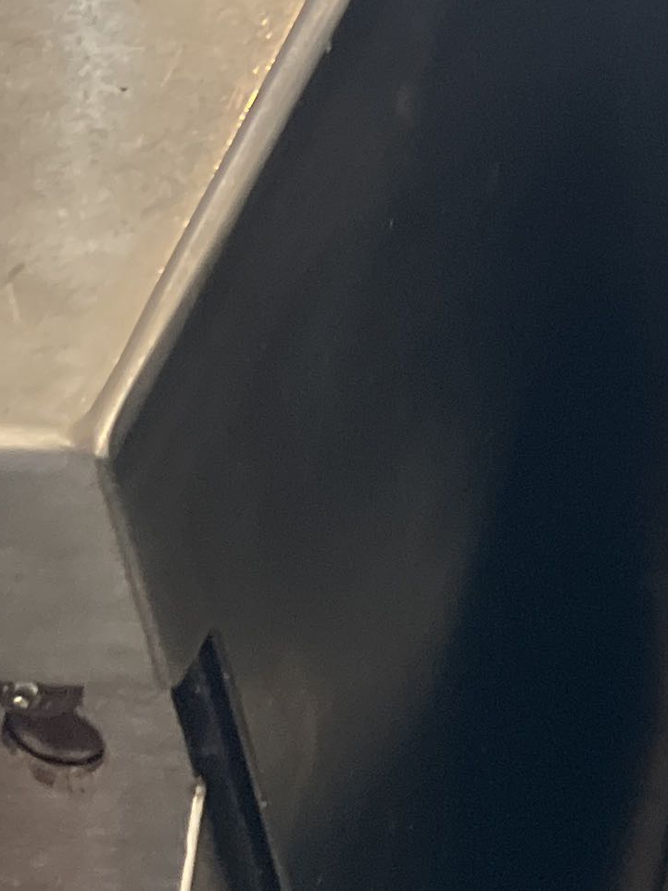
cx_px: 1185
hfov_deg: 12.5
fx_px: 2806
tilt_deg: -37.0
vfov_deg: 17.8
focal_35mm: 109
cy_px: 117
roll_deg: -1.5
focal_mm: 5.7
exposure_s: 1/41
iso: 500
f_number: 1.5
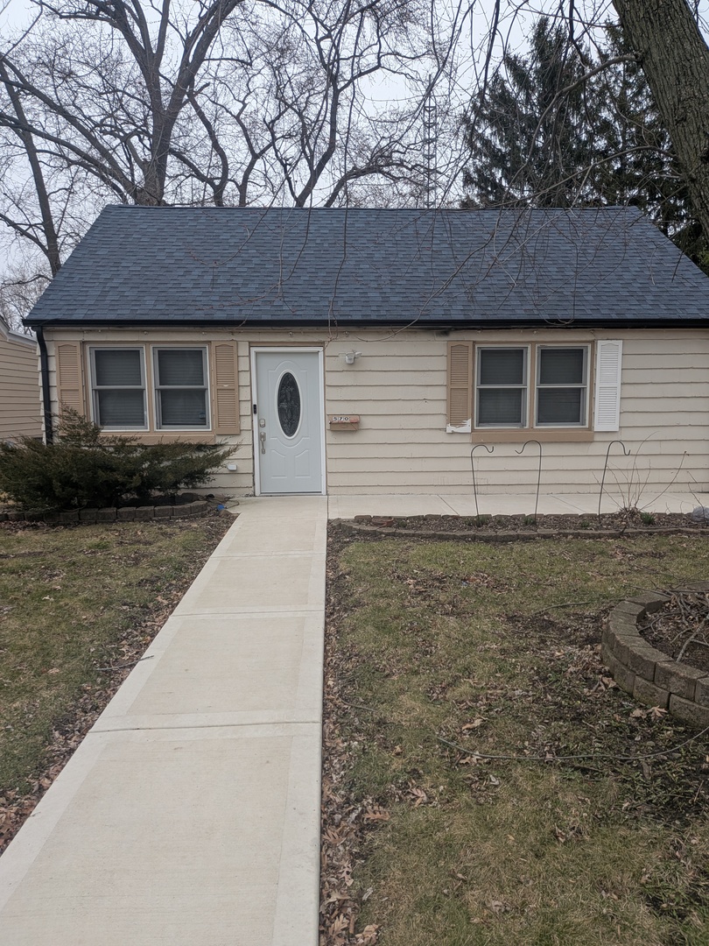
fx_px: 655
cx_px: 354
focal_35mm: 24
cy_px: 473
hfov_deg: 56.8
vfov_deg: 71.6
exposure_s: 1/962
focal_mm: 4.53
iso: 27
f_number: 1.7
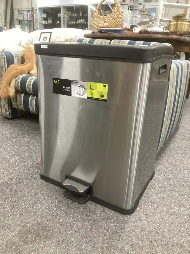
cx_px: 95
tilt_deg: -20.2
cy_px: 127
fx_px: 205
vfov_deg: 63.4
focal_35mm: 28
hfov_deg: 49.7
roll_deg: -2.9
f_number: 1.8
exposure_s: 1/50
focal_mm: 3.99
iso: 160
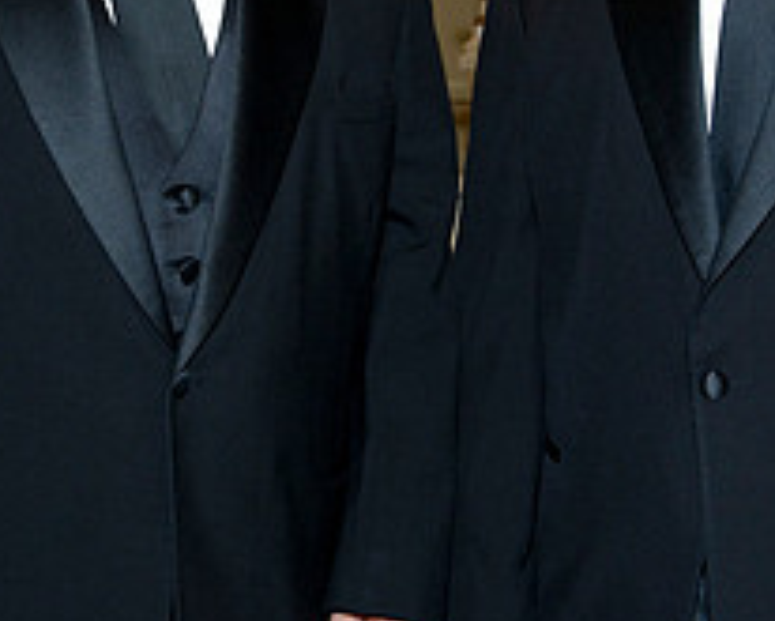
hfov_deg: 20.1
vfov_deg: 16.0
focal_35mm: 95
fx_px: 2180
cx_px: 433
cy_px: 75
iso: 800
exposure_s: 1/125
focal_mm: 36
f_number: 5.6
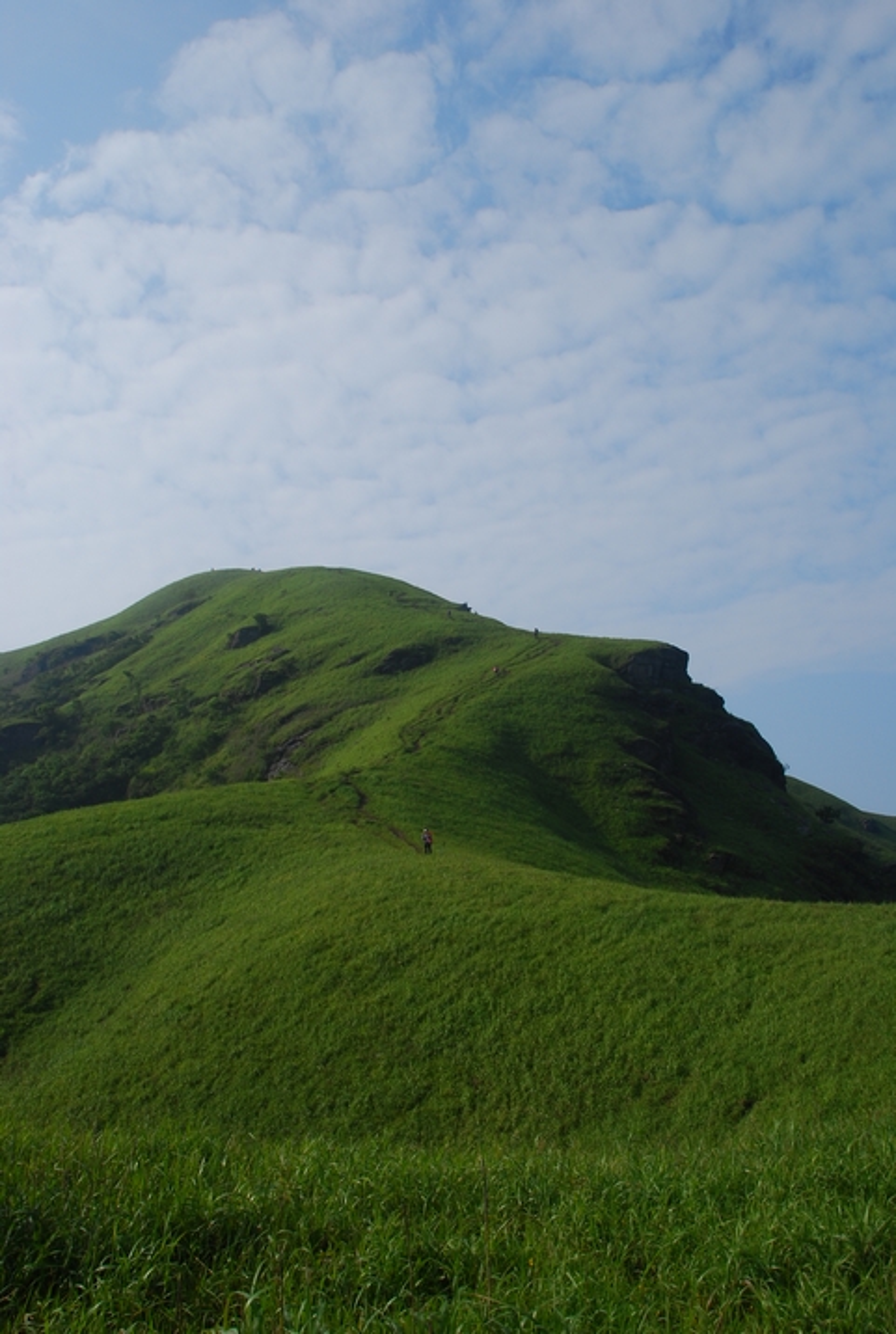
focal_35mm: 33
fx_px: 1225
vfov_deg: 57.1
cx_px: 448
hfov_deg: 40.2
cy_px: 667
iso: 100
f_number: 18
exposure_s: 1/100
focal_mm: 22
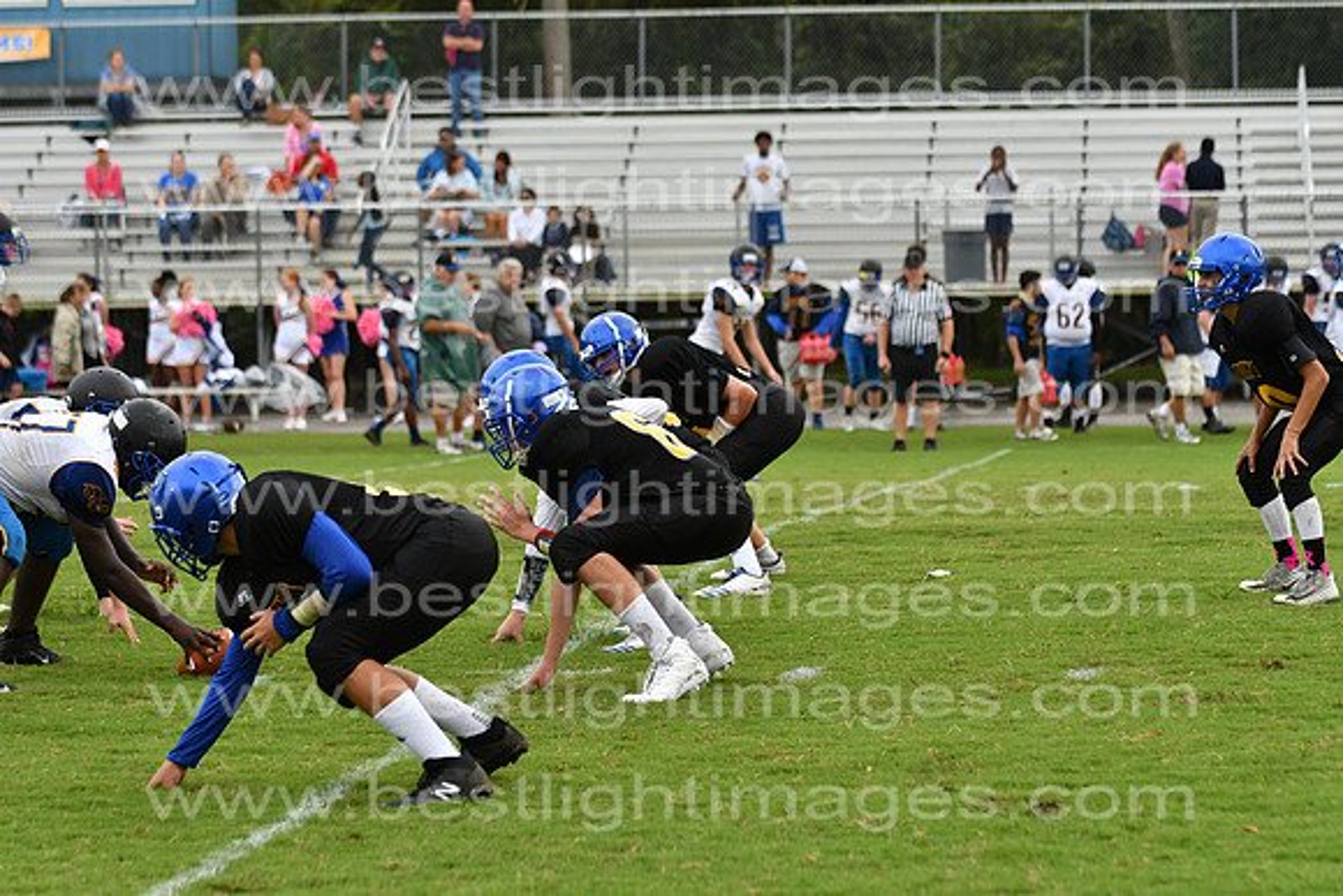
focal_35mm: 210
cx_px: 672
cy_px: 448
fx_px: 7836
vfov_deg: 6.5
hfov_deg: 9.8
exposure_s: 1/2500
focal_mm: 140
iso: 800
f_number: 3.5
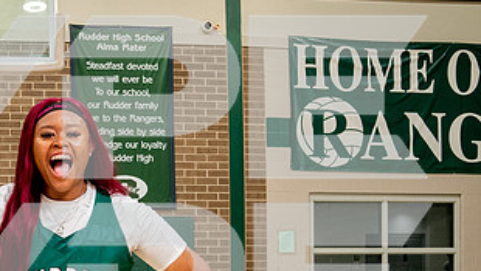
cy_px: 280
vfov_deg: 22.5
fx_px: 651
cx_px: 30
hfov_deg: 37.3
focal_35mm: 51
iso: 3200
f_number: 7.1
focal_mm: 24
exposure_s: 1/125
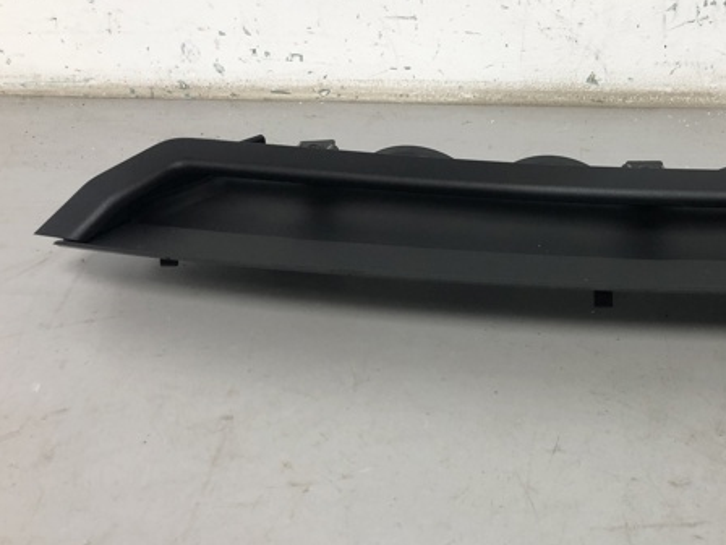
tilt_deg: -39.3
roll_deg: -1.9
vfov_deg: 35.9
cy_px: 302
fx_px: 839
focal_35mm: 40
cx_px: 512
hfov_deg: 45.7
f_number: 1.8
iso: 32
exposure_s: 1/33
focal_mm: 4
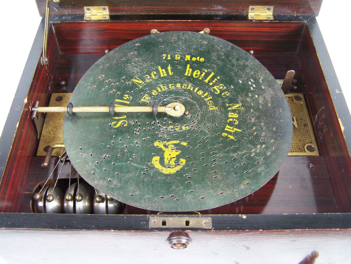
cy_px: 132
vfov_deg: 37.7
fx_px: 385
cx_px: 176
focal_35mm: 38
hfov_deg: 49.0
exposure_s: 1/15
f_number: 2.8
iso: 160
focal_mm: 6.3
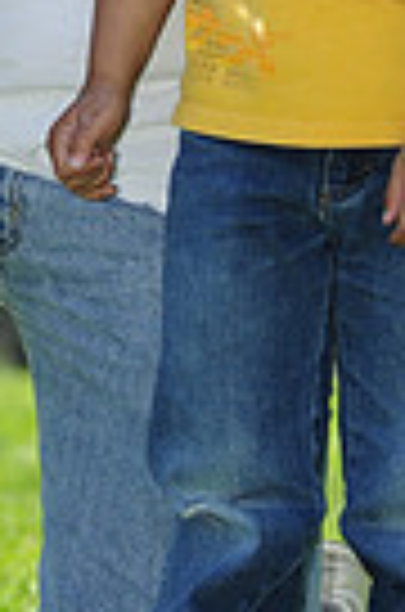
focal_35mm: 576
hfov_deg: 2.4
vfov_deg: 3.6
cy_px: -266
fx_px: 9769
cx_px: 25
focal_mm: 90
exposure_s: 1/1000
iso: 200
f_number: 4.5
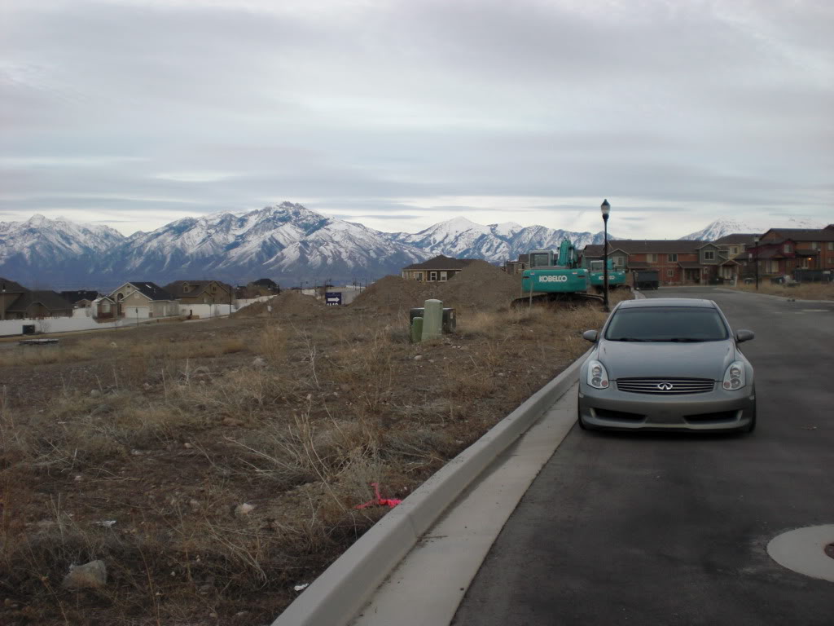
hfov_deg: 49.0
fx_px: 916
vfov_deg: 37.7
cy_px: 313
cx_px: 417
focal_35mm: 38
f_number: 3.1
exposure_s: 1/100
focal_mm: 6.3
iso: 100
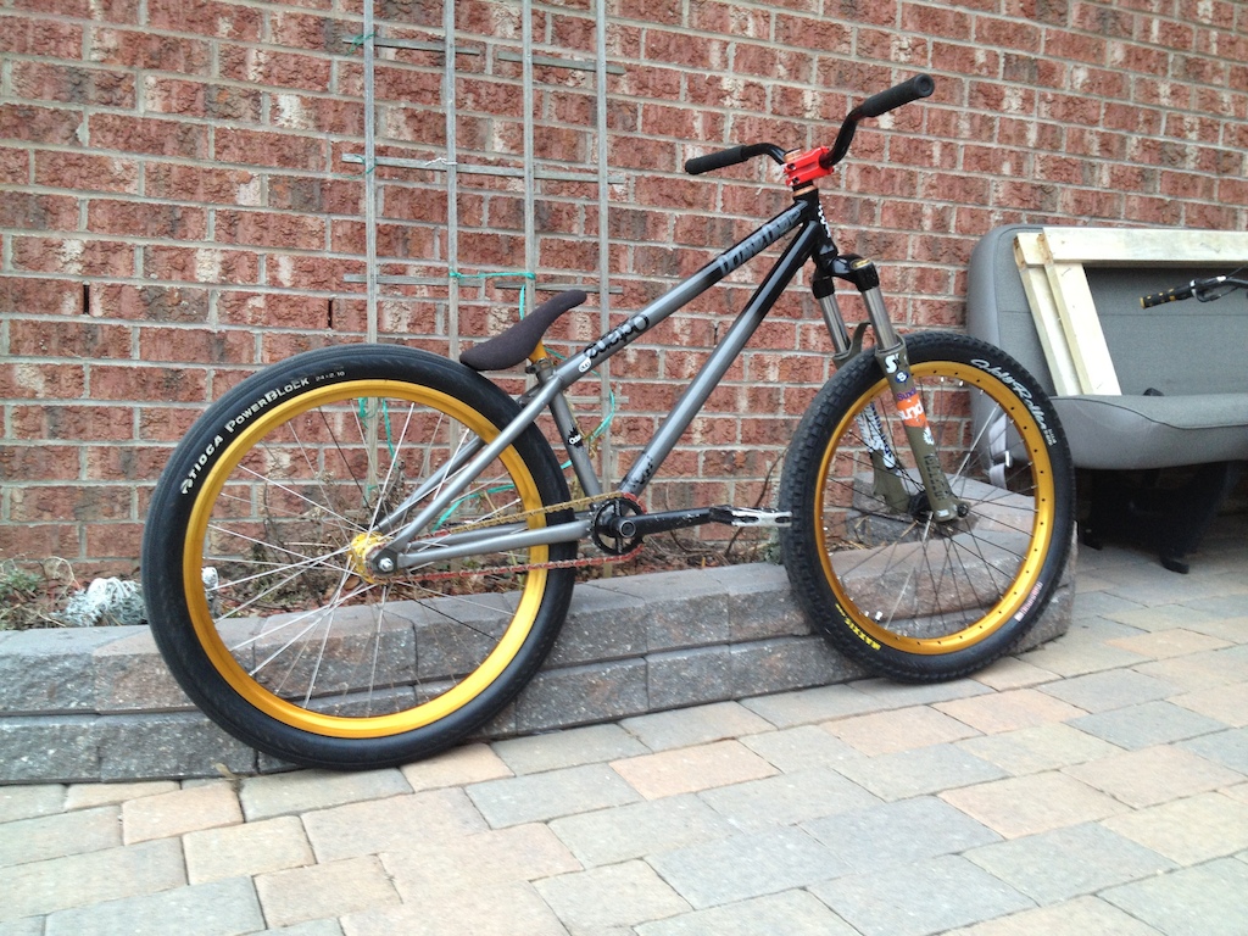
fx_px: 1262
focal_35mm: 35
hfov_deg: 52.6
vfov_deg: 40.7
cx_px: 624
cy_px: 468
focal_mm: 4.28
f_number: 2.4
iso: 80
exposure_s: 1/20
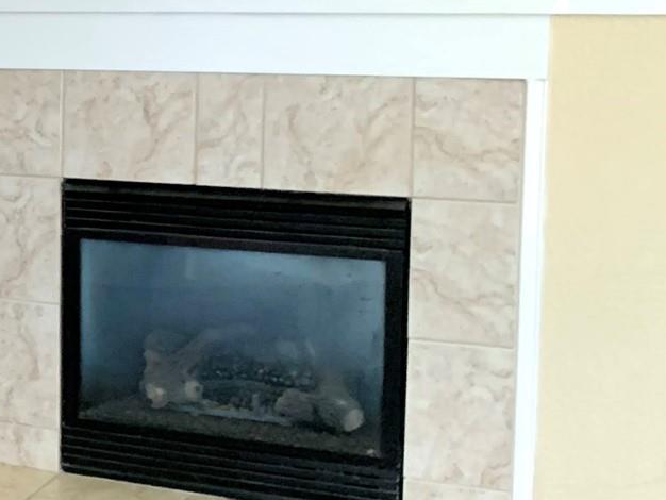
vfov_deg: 17.2
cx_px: -366
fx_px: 1636
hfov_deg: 19.6
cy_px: 93
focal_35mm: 85
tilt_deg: -4.1
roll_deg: +0.9
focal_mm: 4.25
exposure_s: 1/50
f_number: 1.8
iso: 400
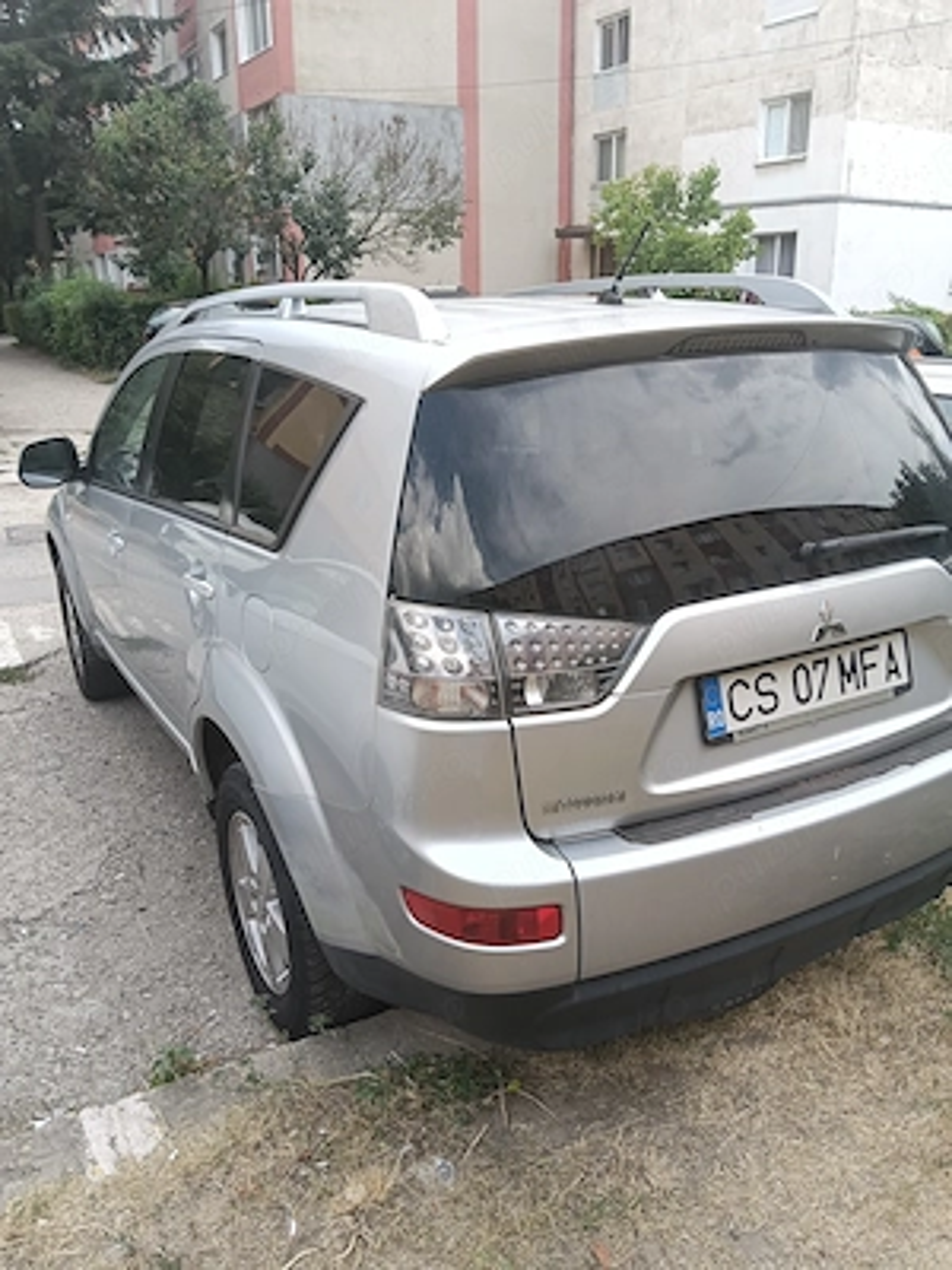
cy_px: 635
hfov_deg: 51.4
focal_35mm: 27
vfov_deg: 65.3
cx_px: 476
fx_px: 990
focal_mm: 3.98
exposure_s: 1/127
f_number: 1.8
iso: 50
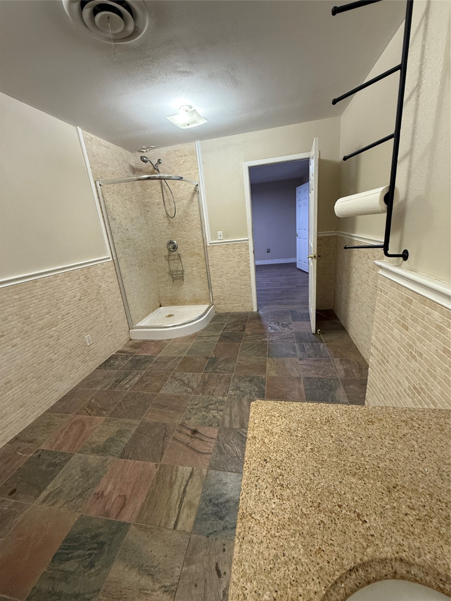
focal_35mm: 14
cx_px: 226
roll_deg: +5.3
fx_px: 243
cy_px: 300
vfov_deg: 102.1
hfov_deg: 85.7
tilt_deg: -17.5
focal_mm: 2.22
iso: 320
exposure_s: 1/60
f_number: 2.2
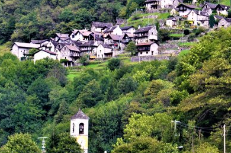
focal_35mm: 323
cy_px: 17
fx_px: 2068
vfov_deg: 4.2
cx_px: 152
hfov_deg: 6.4
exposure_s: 1/100
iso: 320
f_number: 9
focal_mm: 105
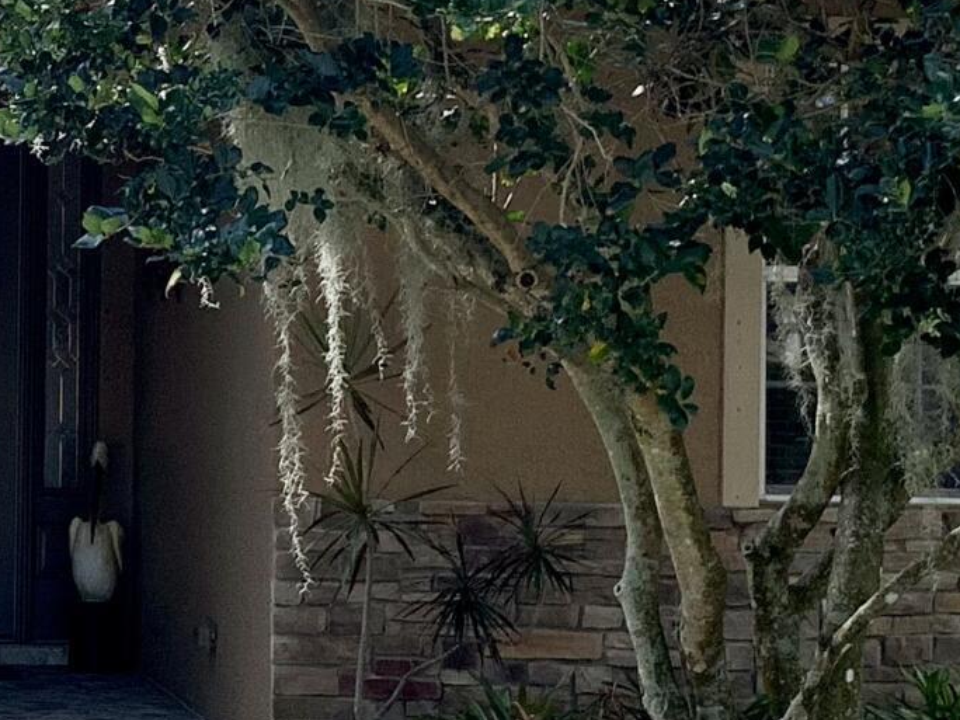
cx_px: -201
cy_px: 285
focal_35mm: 114
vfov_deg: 13.0
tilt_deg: +1.7
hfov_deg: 16.5
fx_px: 3162
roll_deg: -1.1
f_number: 1.8
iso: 25
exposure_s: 1/789
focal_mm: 4.25
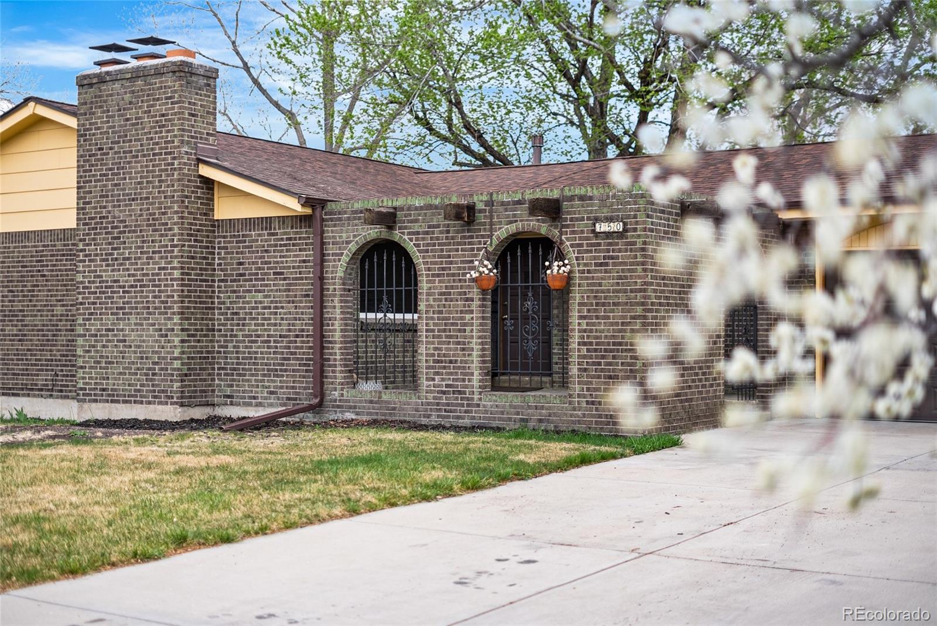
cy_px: 313
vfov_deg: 27.0
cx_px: 468
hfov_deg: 39.6
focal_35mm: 50
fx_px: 1302
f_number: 1.8
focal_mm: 50
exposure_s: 1/320
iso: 200
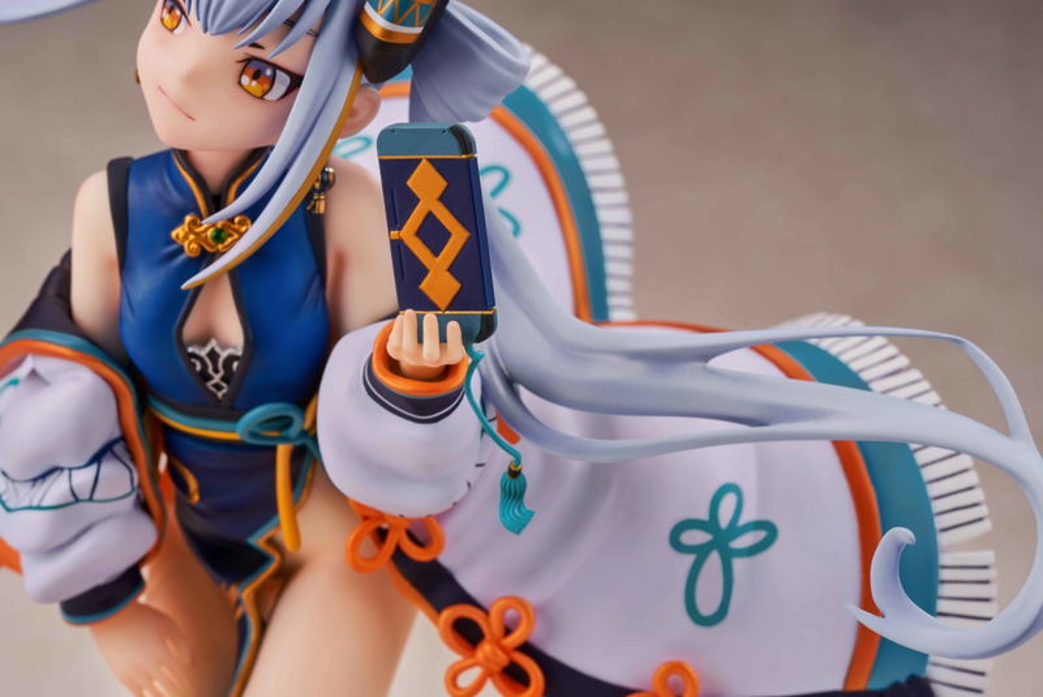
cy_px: 348
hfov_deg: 22.6
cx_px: 522
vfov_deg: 15.2
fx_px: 2608
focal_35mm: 90
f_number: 18
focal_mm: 90
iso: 100
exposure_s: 1/160
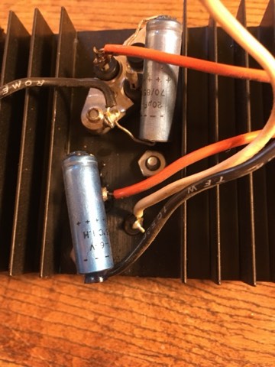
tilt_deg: -76.9
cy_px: 184
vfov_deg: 61.7
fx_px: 307
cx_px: 138
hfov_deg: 48.2
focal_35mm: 29
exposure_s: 1/24
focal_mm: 4.15
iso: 200
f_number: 2.2
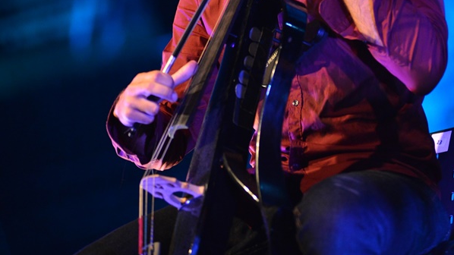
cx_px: 227
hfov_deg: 7.4
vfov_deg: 4.2
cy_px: -15
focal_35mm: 292
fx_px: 3514
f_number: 2.8
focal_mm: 185
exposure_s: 1/250
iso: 3200
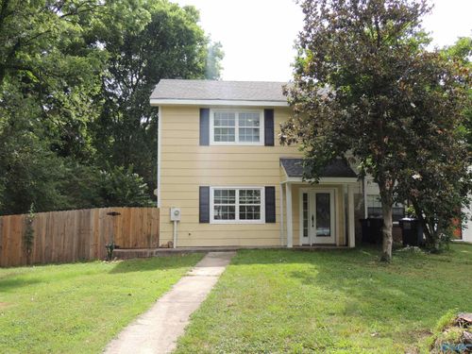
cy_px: 177
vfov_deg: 42.9
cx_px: 236
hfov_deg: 55.4
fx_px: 450
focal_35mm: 33
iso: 100
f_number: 3.2
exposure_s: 1/400
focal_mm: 5.8
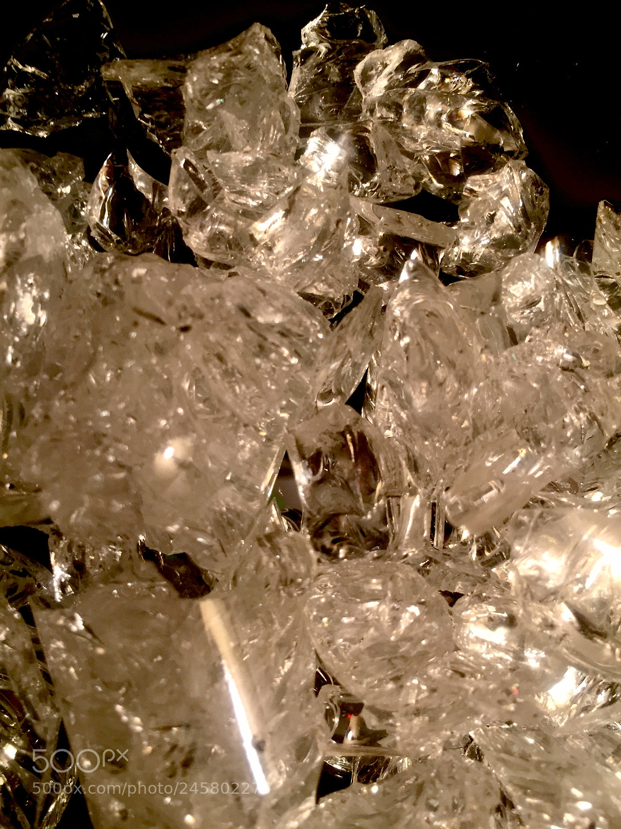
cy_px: 414
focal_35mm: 29
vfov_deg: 61.7
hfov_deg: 48.2
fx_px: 694
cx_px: 310
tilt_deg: -86.3
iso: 100
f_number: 2.2
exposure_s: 1/30
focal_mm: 4.15
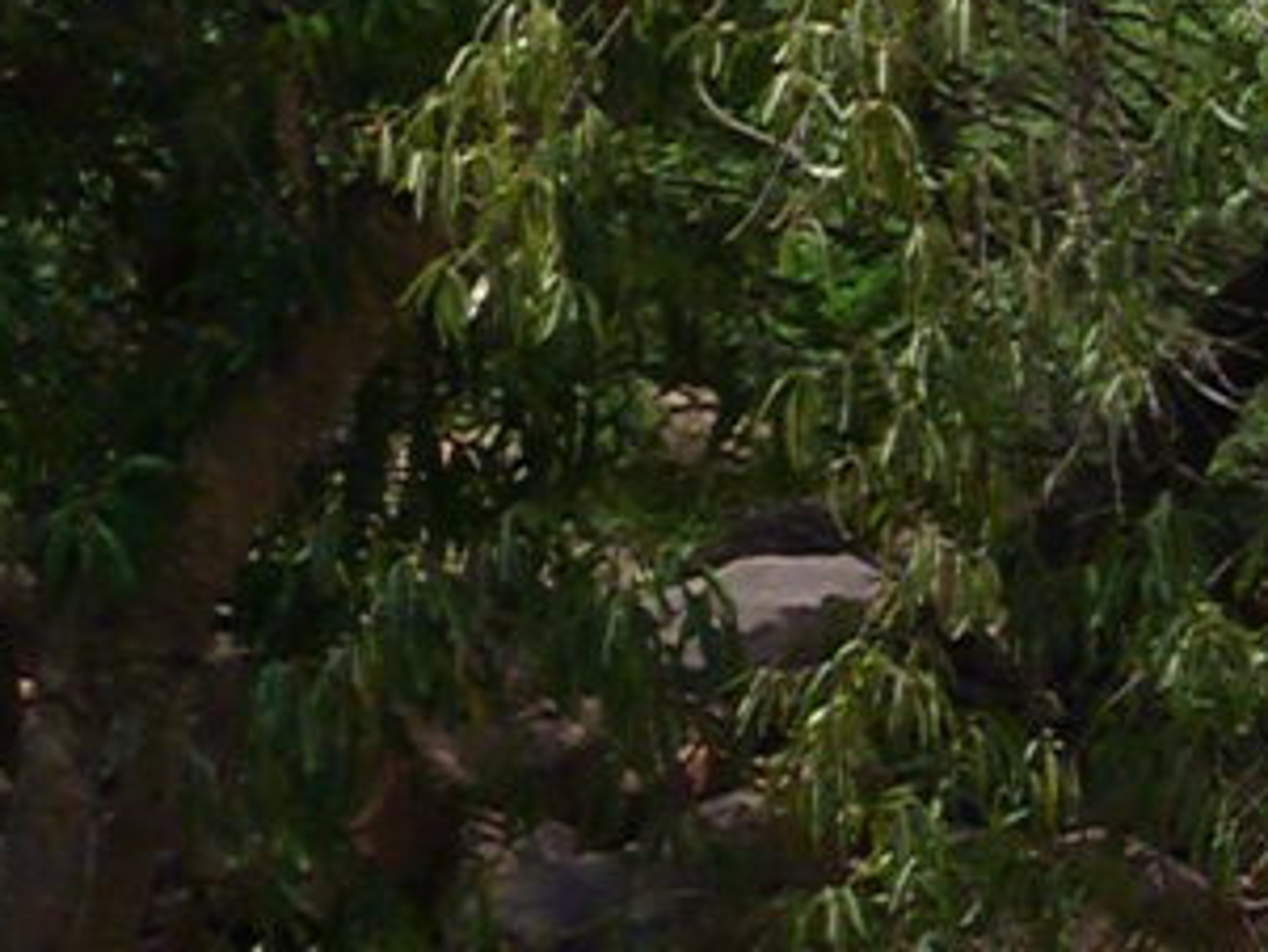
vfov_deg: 1.7
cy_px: 1457
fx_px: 32284
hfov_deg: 2.2
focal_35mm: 881
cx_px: 2001
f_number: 7.1
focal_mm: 46.6
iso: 500
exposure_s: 1/2000
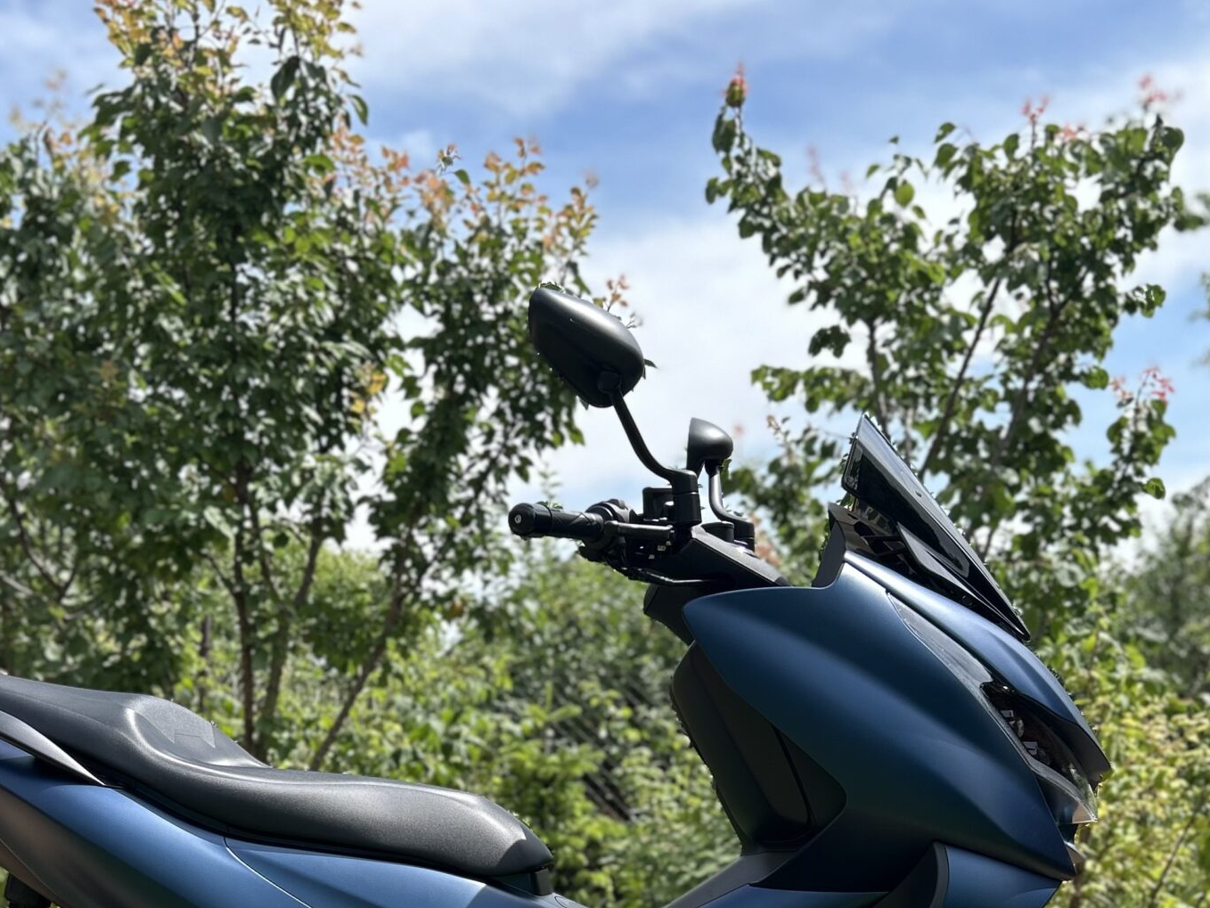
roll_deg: +1.1
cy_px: 852
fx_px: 1713
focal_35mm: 49
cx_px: 511
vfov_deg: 28.3
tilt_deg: -3.7
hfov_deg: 38.8
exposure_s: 1/1377
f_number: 1.5
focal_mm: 5.7
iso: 50
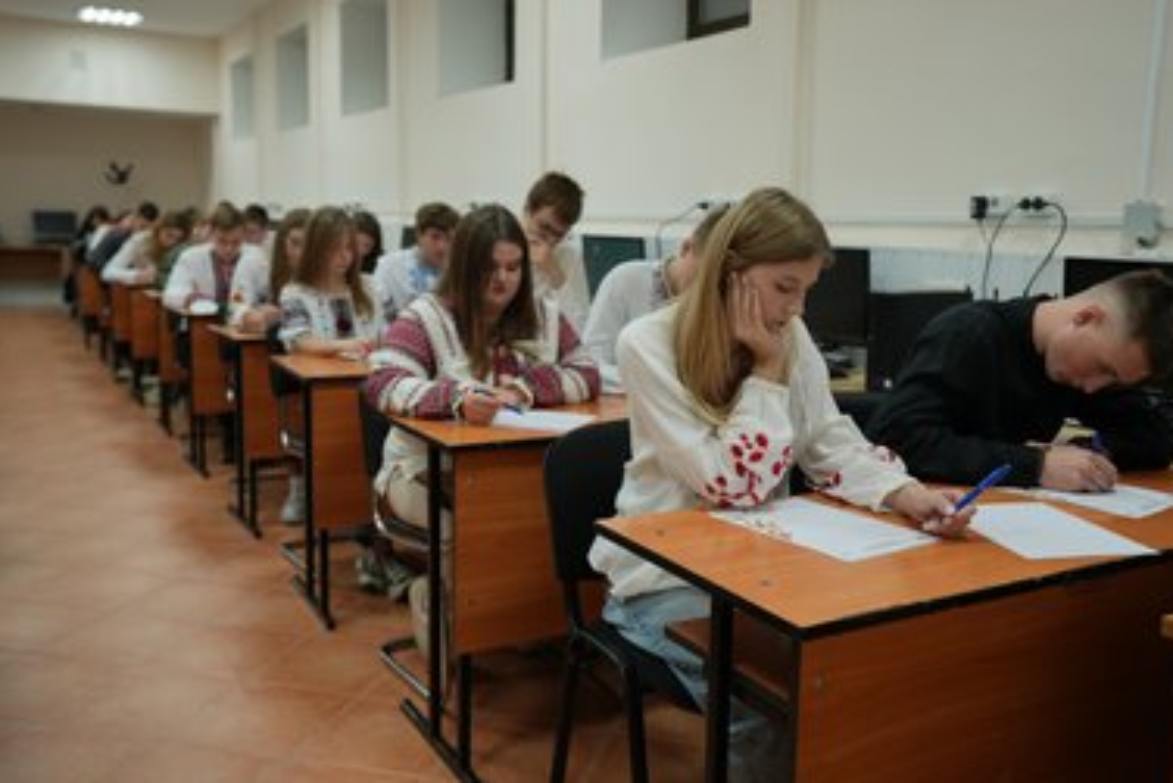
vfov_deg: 40.0
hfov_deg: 57.2
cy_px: 385
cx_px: 618
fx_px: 1076
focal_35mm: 33
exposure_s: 1/100
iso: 250
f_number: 2.8
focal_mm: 31
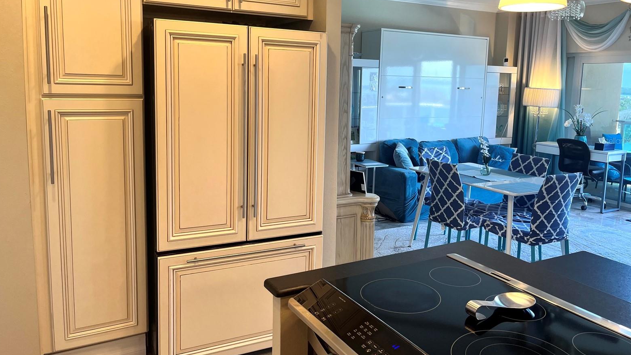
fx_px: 485
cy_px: 141
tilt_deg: -7.4
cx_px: 317
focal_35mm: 29
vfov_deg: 40.0
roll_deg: -1.9
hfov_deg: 66.1
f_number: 1.6
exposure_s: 1/120
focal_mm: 5.1
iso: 80
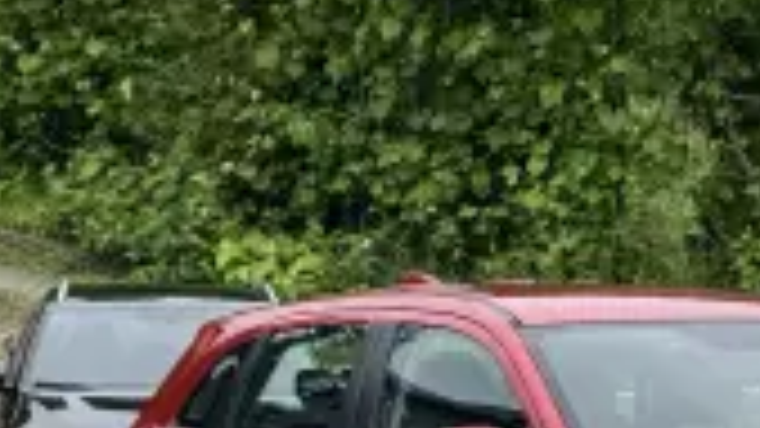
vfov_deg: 4.4
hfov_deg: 7.7
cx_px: 724
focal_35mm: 278
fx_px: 5601
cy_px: 500
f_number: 2.8
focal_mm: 15.66
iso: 50
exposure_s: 1/860
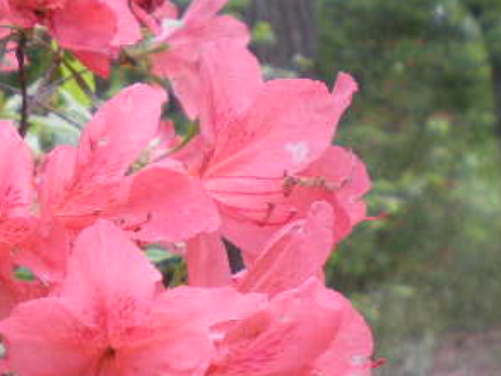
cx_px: 24
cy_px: 326
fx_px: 1202
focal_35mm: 83
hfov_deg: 22.8
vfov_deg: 17.6
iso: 95
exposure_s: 1/59.8
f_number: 3.1
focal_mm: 6.3
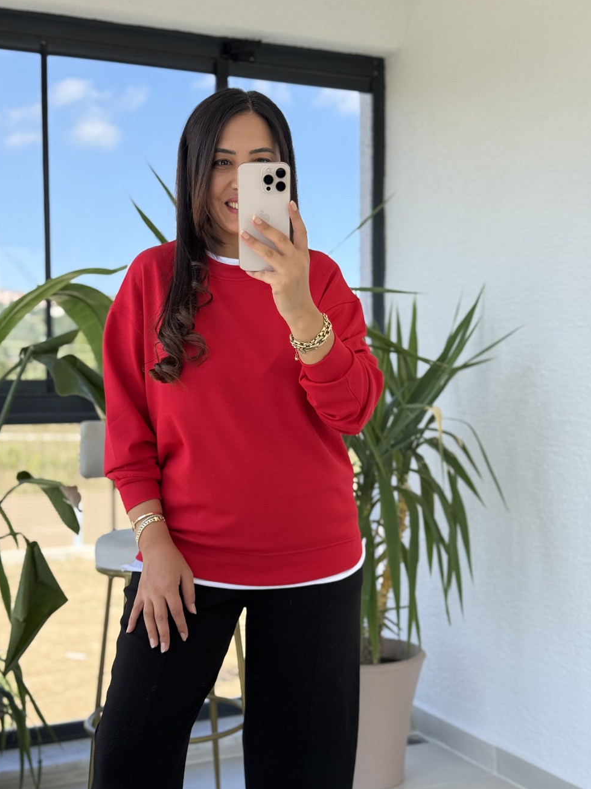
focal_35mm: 49
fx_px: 1116
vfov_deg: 38.9
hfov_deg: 29.7
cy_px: 394
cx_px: 295
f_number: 1.78
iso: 80
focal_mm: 6.76
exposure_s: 1/693
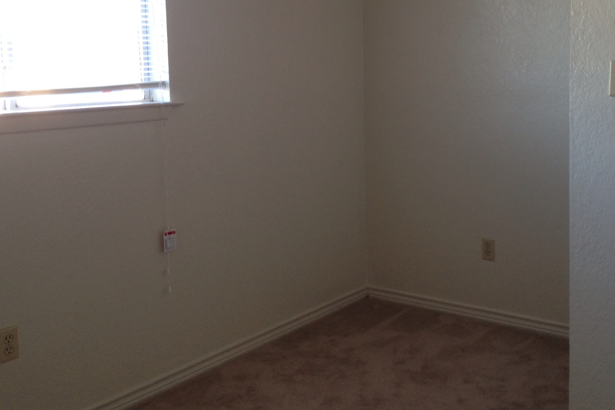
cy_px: 135
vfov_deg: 27.9
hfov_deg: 40.8
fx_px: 820
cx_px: 382
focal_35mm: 48
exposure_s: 1/20
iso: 50
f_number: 2.4
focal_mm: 4.28
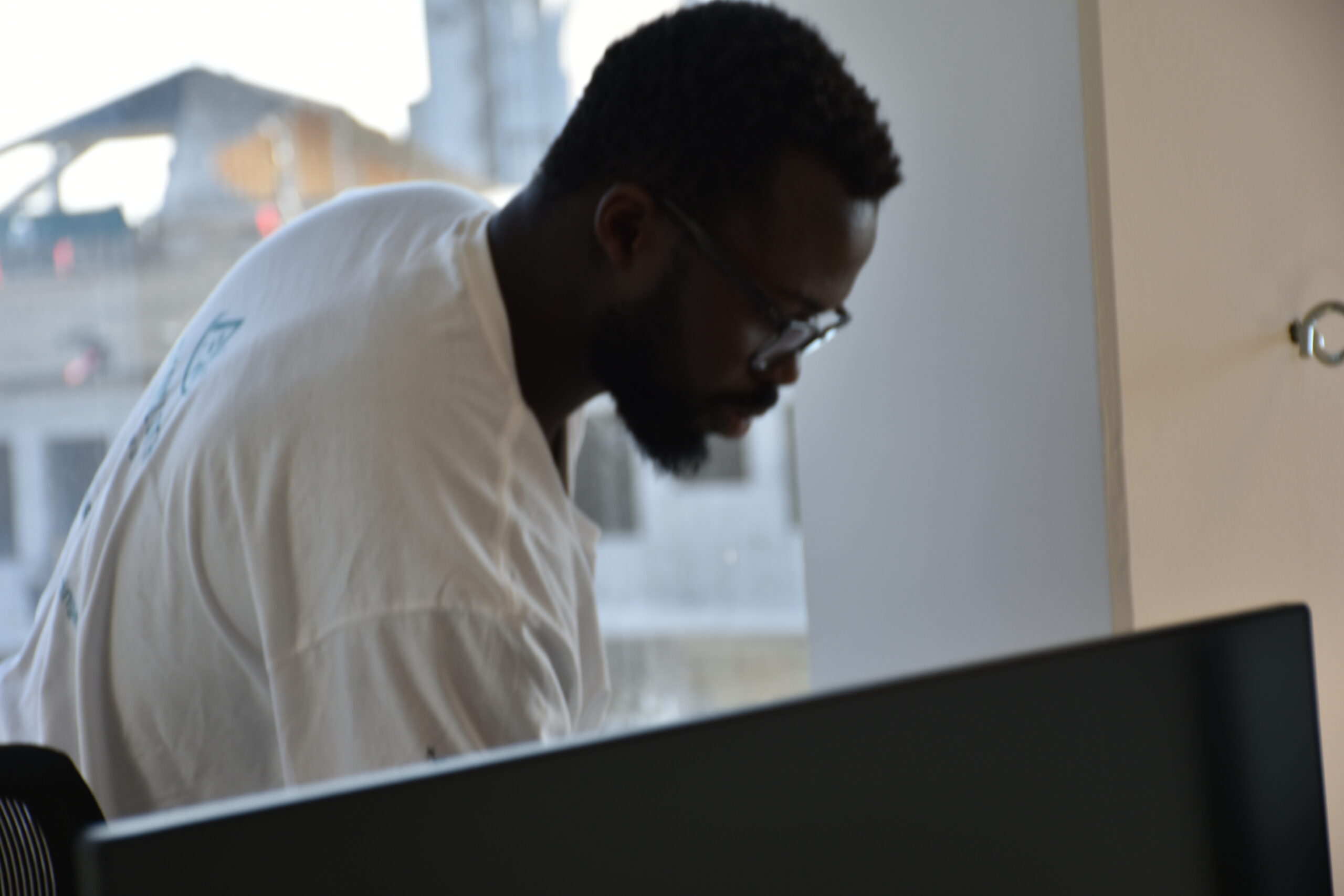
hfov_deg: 18.2
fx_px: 4200
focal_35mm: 112
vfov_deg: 12.2
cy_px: 448
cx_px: 672
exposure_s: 1/125
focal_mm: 75
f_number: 5
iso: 110
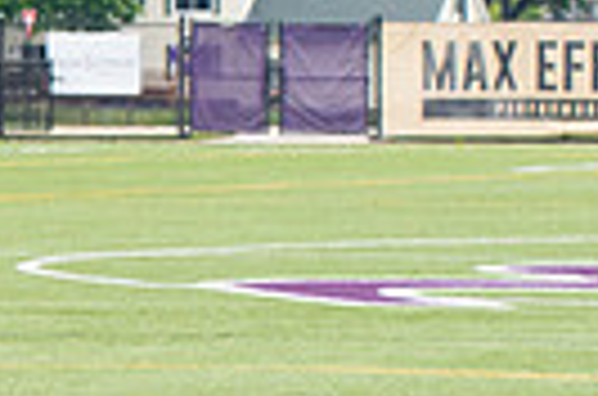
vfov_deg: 3.0
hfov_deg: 4.5
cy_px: 418
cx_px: -297
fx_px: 7606
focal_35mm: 459
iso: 500
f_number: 5.6
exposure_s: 1/1250
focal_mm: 70
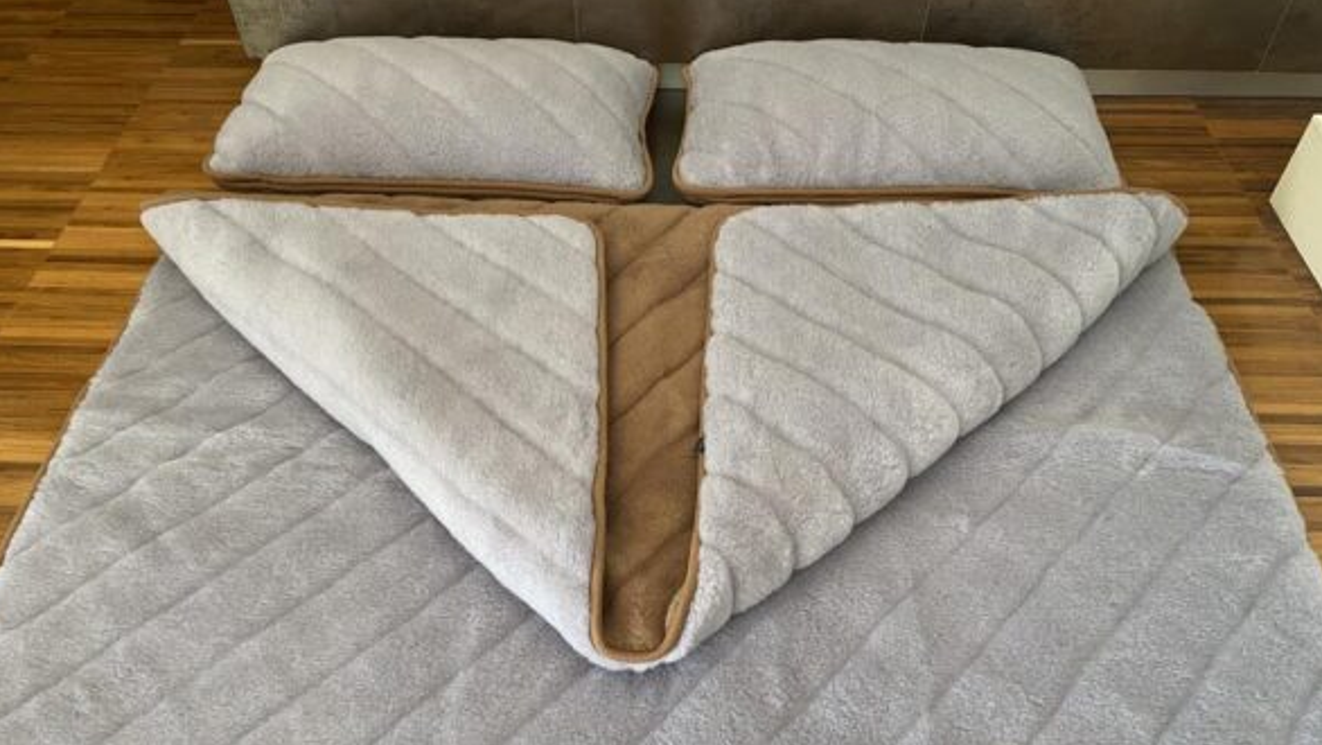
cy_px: 481
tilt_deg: -50.0
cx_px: 654
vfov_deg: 39.8
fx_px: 1017
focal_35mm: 29
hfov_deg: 66.0
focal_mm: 4.25
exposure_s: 1/60
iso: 160
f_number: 1.8
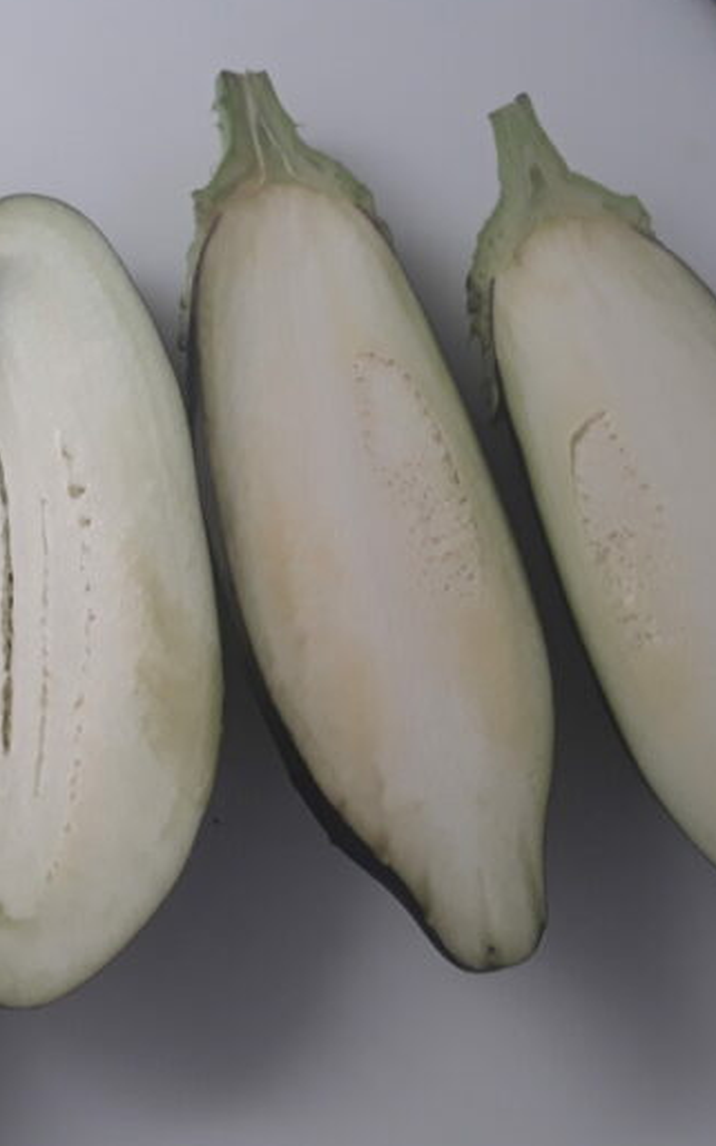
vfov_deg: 50.4
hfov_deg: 32.1
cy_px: 570
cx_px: 170
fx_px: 1218
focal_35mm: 39
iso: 40
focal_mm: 2.91
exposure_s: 1/33
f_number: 1.9
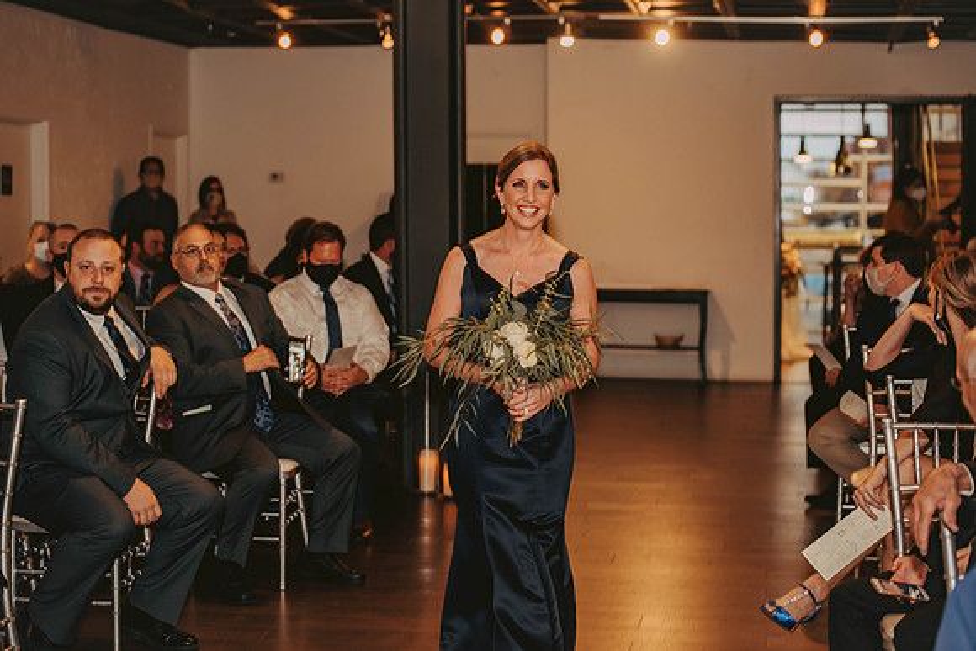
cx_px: 488
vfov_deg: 19.5
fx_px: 1899
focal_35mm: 70
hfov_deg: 28.8
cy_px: 326
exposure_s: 1/60
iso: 500
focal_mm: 70
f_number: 3.2
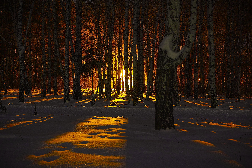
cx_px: 126
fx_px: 315
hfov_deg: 43.6
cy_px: 84
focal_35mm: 45
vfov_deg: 29.9
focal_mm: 30
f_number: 5
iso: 100
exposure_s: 30
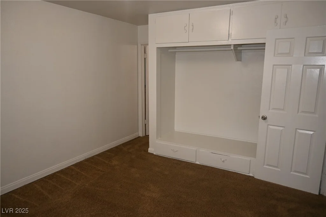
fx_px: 231
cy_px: 108
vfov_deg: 50.4
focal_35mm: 26
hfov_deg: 70.4
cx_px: 163
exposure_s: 1/60
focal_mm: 17
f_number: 4
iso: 400
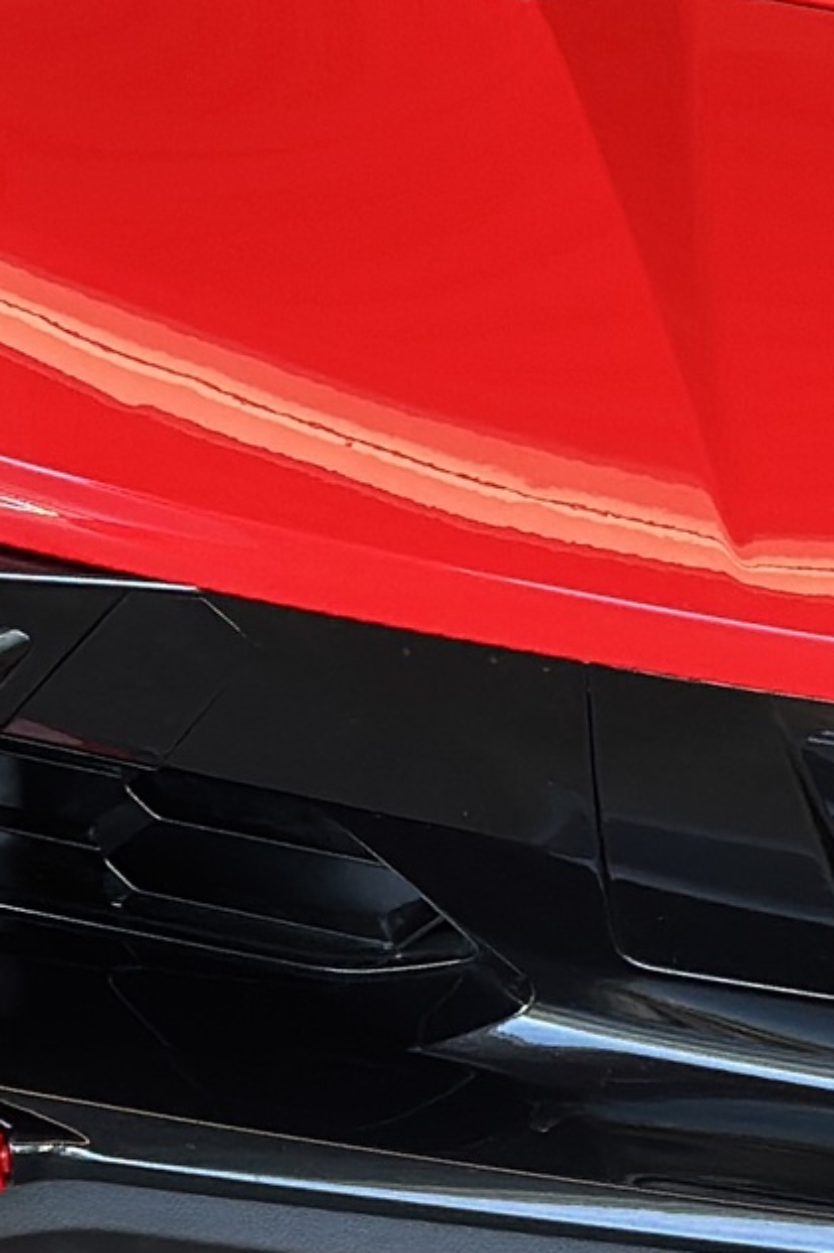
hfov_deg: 6.0
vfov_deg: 8.9
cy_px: -469
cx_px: 1070
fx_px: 7931
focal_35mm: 228
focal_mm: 6.86
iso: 100
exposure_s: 1/120
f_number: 1.78
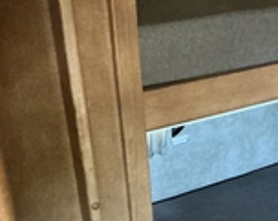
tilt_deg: -32.4
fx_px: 591
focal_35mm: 72
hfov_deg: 25.6
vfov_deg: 20.2
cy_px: 247
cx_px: 254
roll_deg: -2.8
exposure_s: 1/24
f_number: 1.8
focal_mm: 3
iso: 640
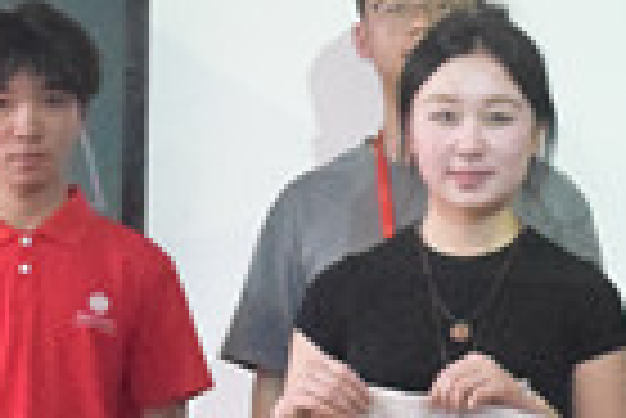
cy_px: 178
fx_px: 3603
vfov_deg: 6.7
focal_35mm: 207
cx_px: 766
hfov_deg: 9.8
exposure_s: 1/320
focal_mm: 24
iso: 10000
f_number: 9
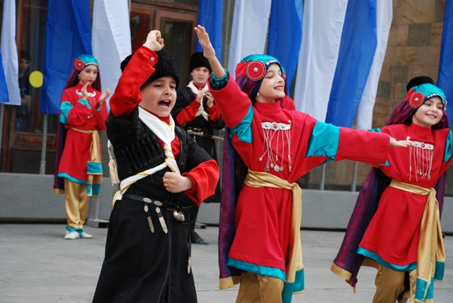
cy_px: 152
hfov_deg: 19.4
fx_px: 1322
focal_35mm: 105
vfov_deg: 13.1
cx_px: 226
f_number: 5.6
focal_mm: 70
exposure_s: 1/500
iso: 400
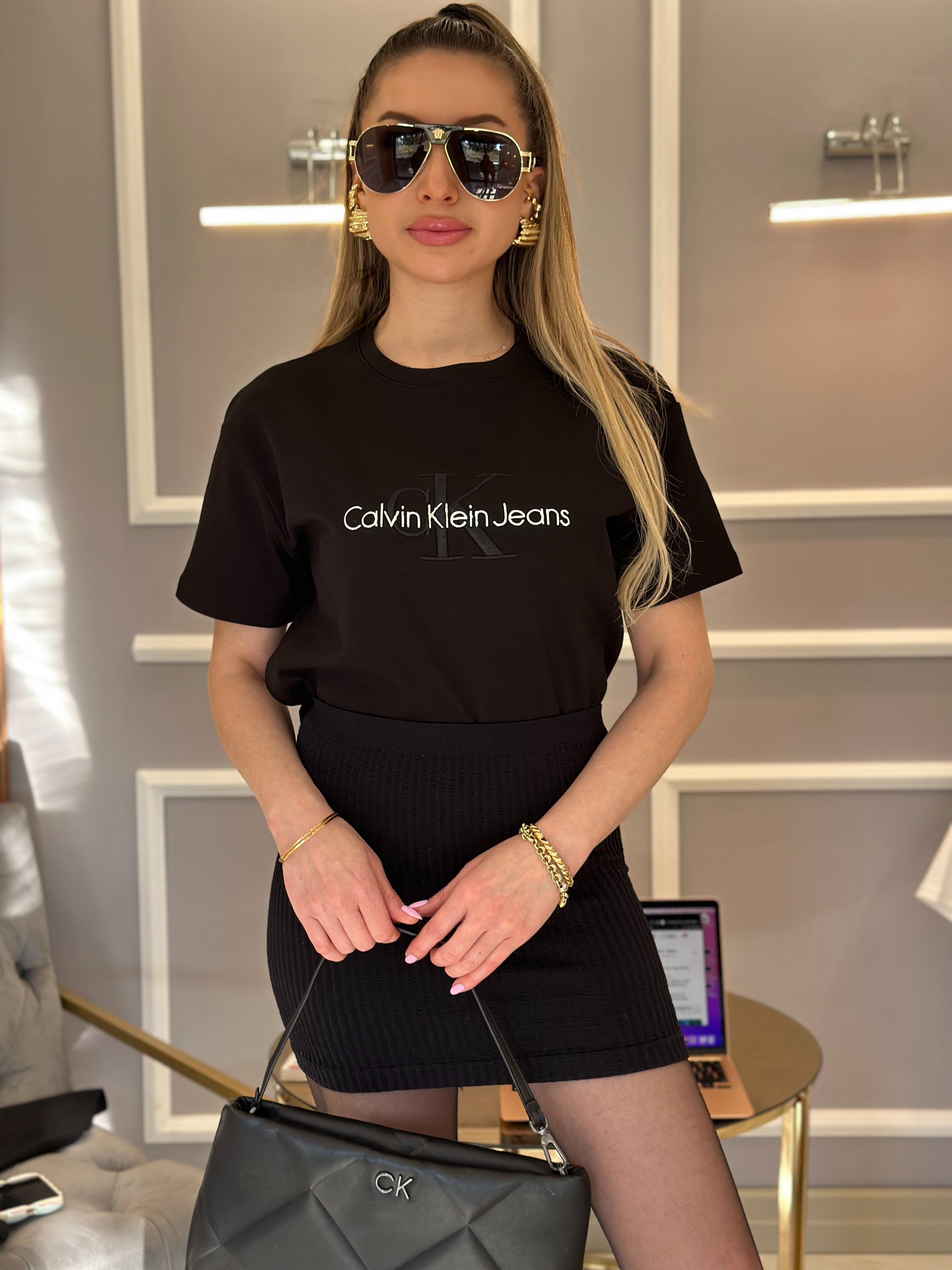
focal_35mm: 48
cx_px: 476
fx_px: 1760
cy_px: 635
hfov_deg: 30.3
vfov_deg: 39.7
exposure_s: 1/141
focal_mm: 6.86
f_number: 1.78
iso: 125
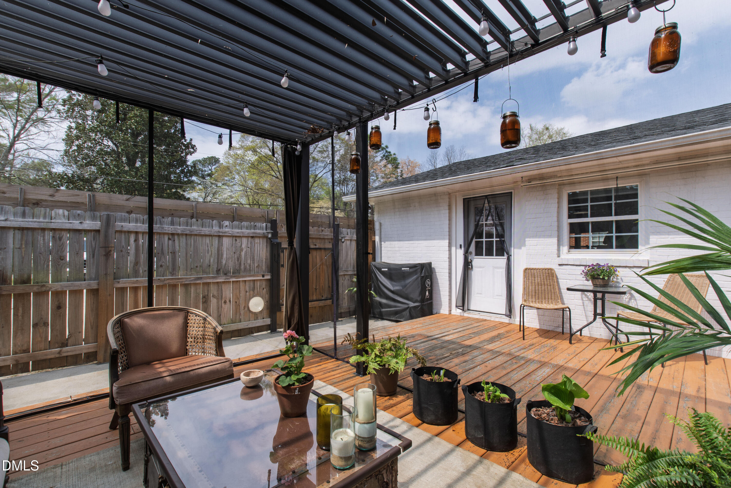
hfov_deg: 100.4
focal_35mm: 15
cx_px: 366
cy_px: 244
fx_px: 305
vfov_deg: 77.3
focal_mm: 10
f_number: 8
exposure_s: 1/125
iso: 100
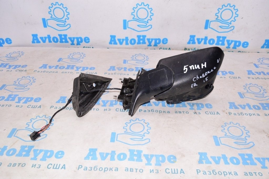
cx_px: 134
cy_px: 90
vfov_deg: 41.6
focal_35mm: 32
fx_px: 235
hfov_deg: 59.5
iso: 1600
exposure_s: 1/200
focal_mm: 21
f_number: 8
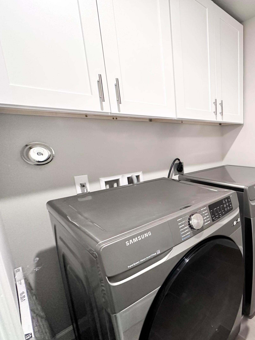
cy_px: 172
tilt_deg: -10.8
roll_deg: +0.8
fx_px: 187
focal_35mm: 19
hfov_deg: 59.0
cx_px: 227
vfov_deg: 84.7
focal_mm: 2.22
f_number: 2.2
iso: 320
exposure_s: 1/60
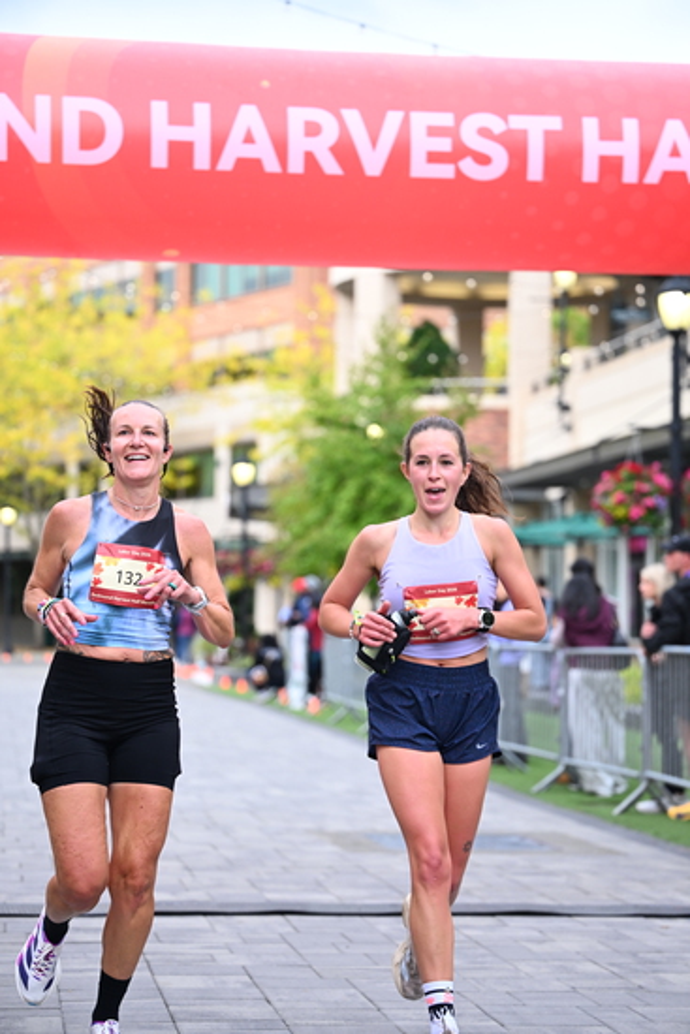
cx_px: 345
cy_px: 517
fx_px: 2499
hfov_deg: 15.7
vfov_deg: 23.4
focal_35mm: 87
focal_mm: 87
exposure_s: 1/1600
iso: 1000
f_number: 2.8
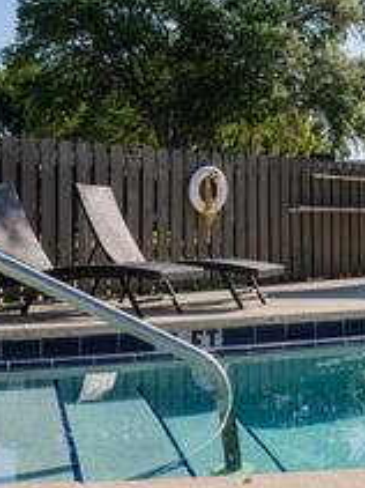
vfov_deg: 30.7
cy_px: 199
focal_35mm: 63
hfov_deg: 22.6
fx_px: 887
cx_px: 337
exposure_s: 1/500
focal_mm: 24
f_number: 8
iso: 200
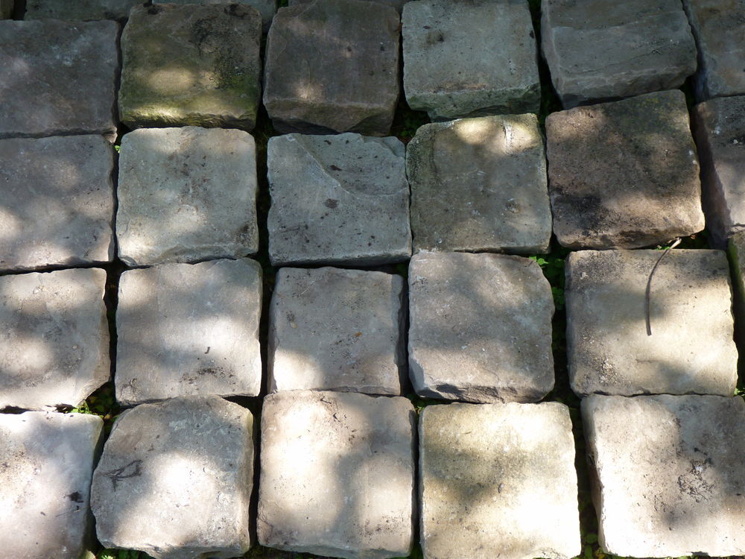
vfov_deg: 29.1
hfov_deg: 38.2
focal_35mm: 50
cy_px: 280
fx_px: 1076
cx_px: 372
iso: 80
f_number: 3.2
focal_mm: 9
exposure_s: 1/100
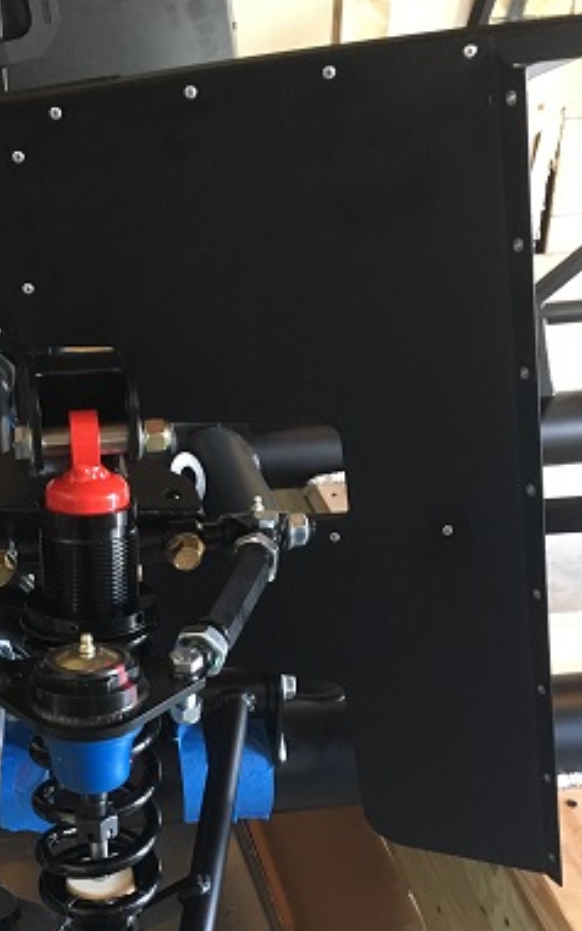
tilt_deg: -36.1
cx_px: 139
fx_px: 1092
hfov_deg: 29.3
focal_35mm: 43
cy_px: 637
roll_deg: +1.9
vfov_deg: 45.4
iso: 200
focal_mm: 4.15
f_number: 2.2
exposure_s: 1/15
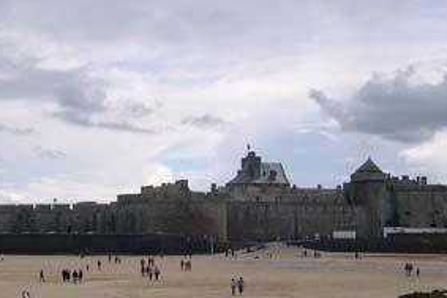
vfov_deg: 18.0
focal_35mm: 76
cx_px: 219
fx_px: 944
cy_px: 166
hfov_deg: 26.6
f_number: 7.6
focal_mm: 8
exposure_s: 1/261
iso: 100
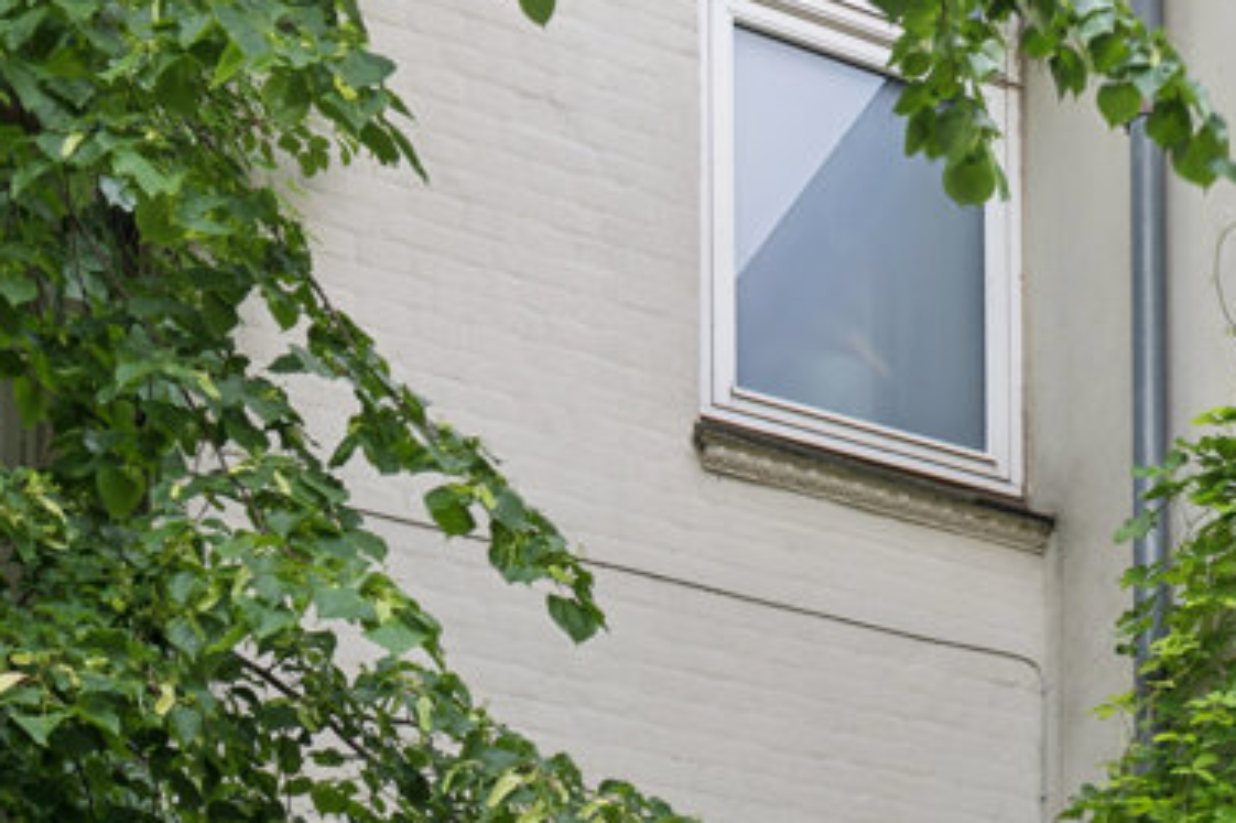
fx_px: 2642
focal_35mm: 77
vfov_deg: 17.7
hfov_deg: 25.1
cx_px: 1226
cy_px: 412
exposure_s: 1/40
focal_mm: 24
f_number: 9
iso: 125
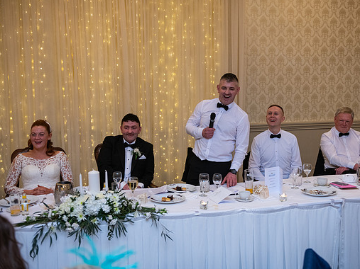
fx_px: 457
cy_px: 134
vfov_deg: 32.9
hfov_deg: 42.9
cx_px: 204
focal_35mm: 44
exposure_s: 1/160
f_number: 3.5
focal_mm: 40
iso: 1000
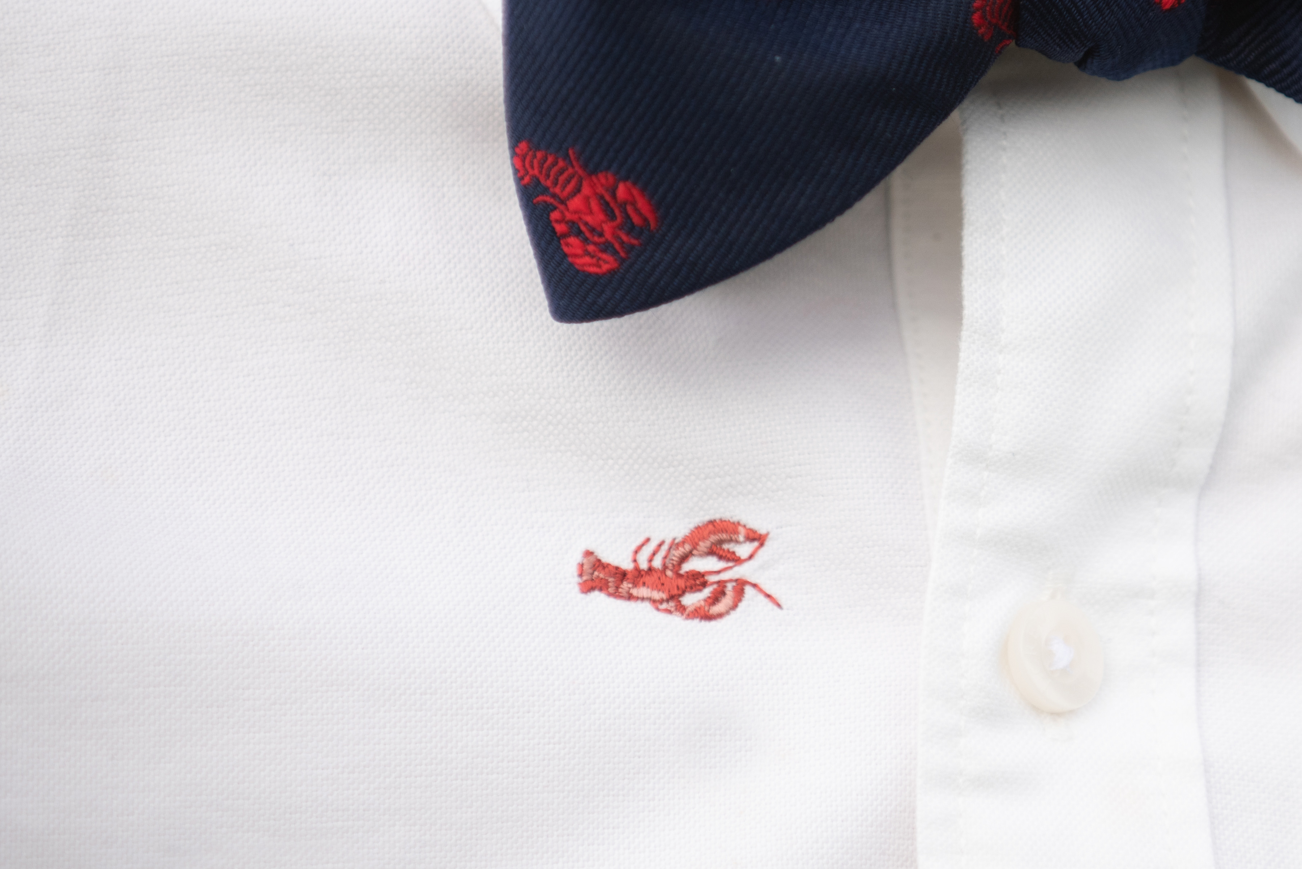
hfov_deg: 6.3
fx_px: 11829
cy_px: 272
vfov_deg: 4.2
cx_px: 1032
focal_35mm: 327
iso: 200
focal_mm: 160
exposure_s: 1/400
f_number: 3.5
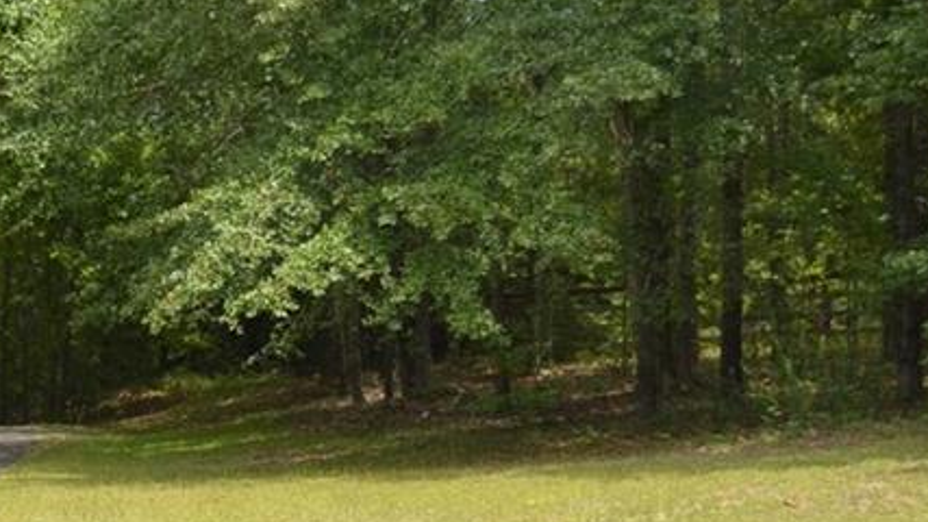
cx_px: -22
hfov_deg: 19.0
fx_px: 2688
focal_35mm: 109
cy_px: 526
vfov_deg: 11.0
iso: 100
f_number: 4.5
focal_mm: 29
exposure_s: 1/160
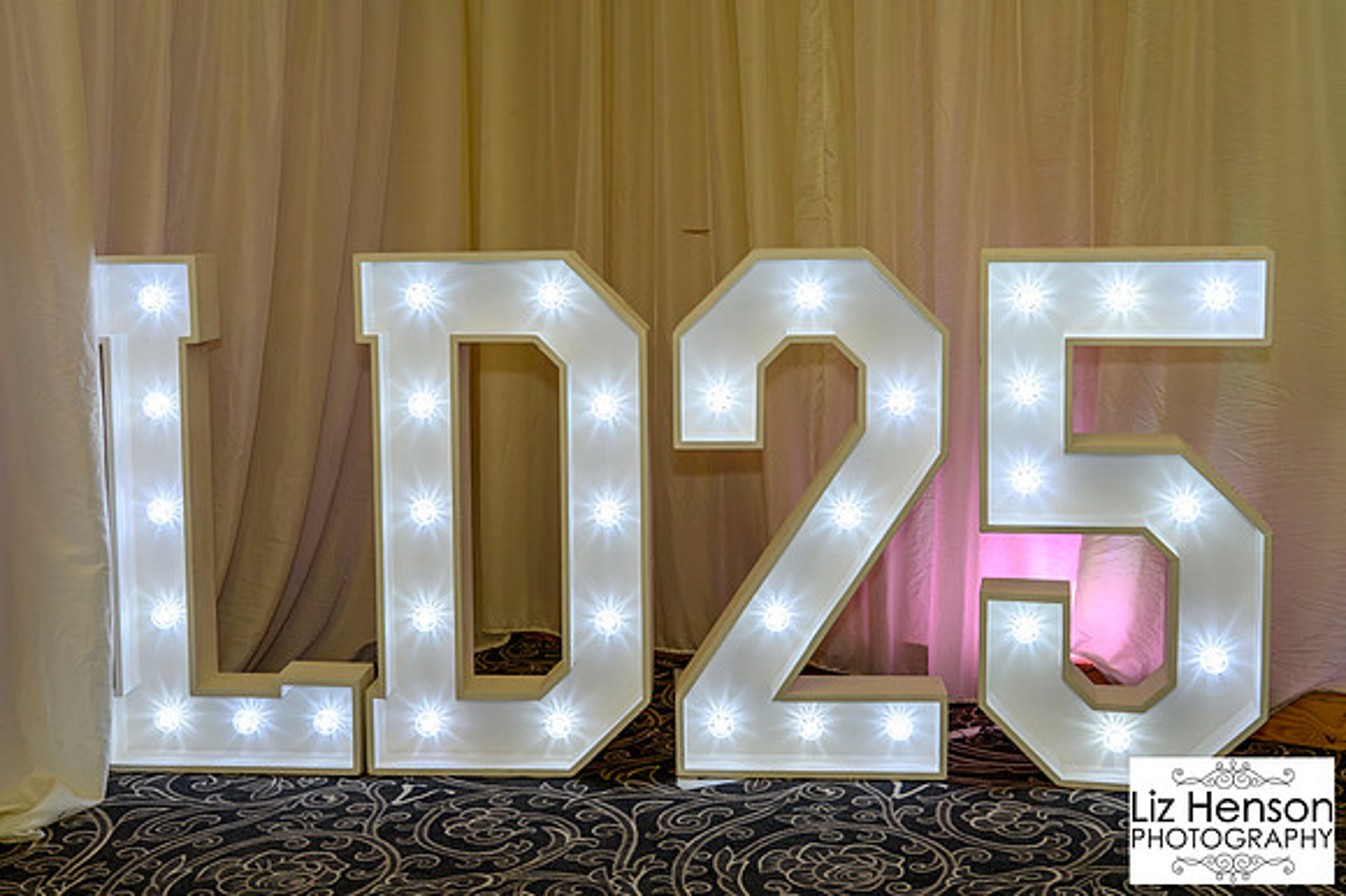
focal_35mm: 45
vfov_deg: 29.8
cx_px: 650
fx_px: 1676
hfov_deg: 43.8
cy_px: 357
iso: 1250
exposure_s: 1/160
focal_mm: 32
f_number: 4.5
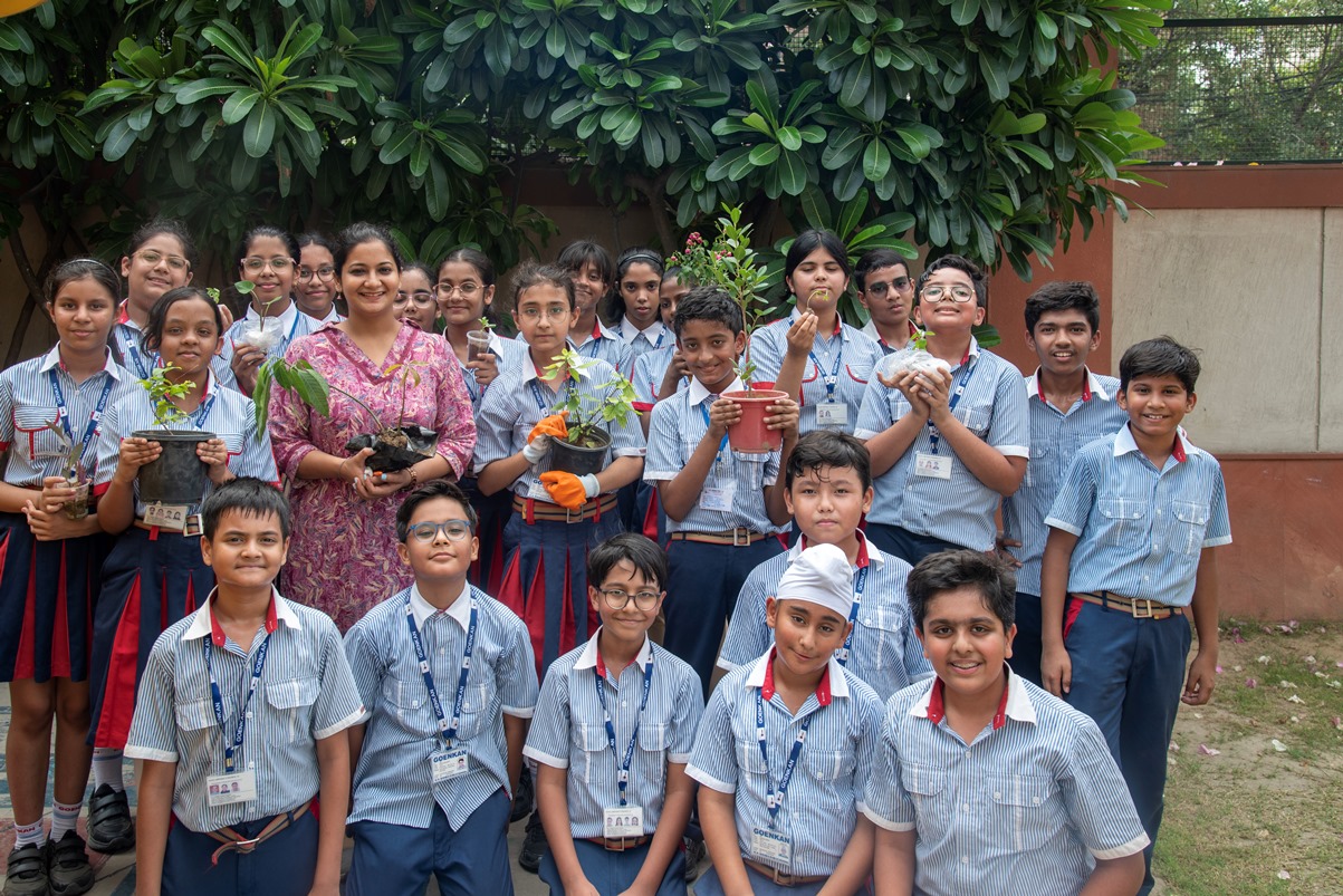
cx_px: 672
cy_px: 448
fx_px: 1306
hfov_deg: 54.4
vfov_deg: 37.9
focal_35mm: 35
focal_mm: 35
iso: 125
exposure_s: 1/100
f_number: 7.1
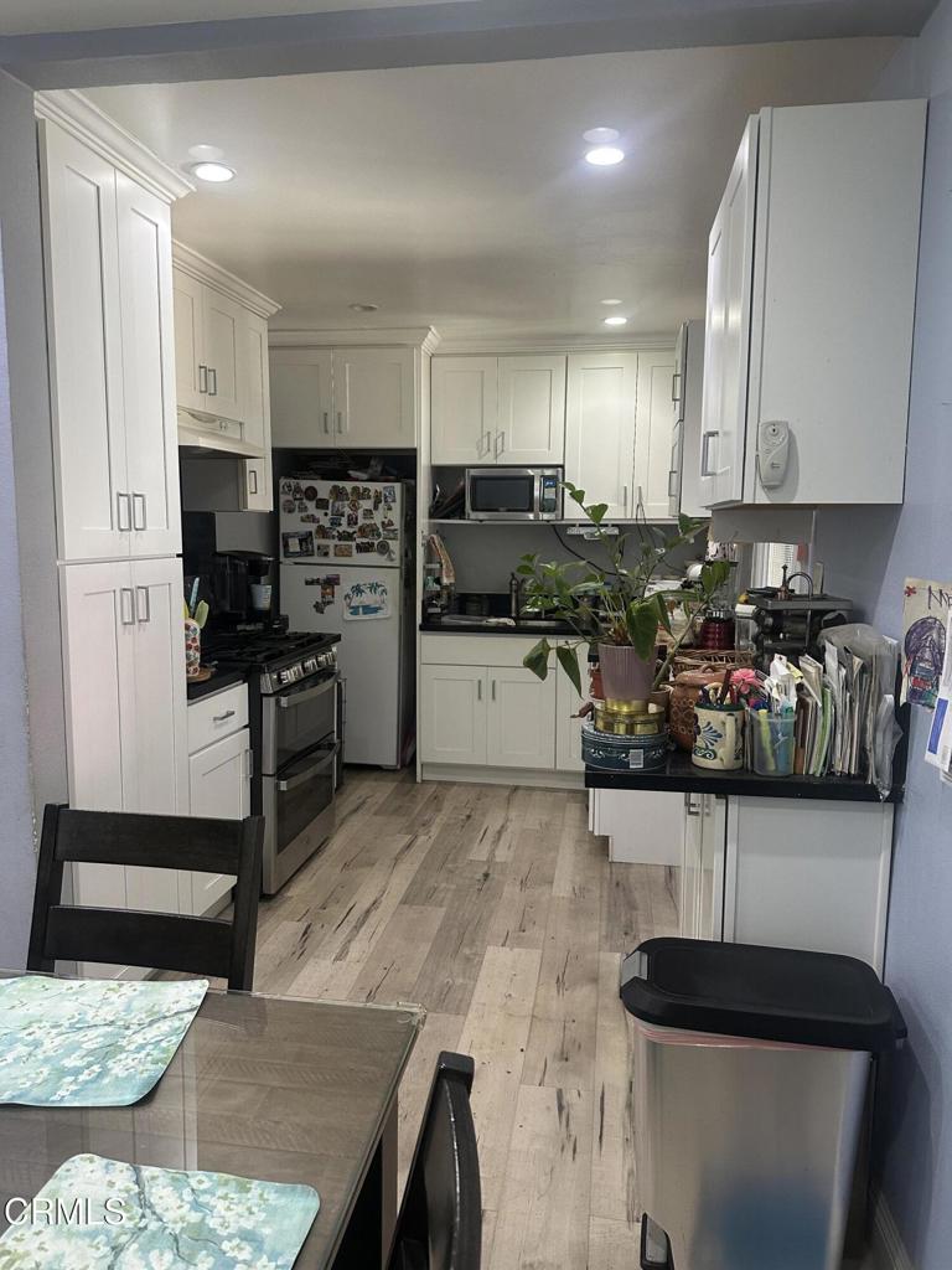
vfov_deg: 71.6
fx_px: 880
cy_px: 635
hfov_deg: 56.8
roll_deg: -1.7
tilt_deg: -5.9
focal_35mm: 24
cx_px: 476
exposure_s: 1/60
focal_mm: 6.86
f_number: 1.78
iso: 320
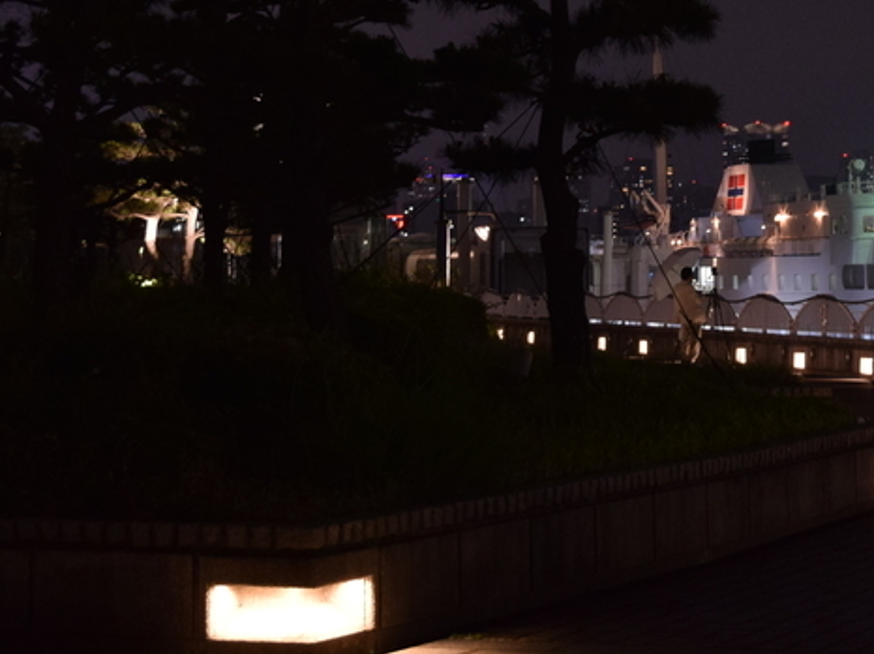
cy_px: 30
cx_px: 844
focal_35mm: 119
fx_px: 3003
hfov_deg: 16.3
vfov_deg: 12.3
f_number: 5.6
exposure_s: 1/10
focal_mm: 32
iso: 800
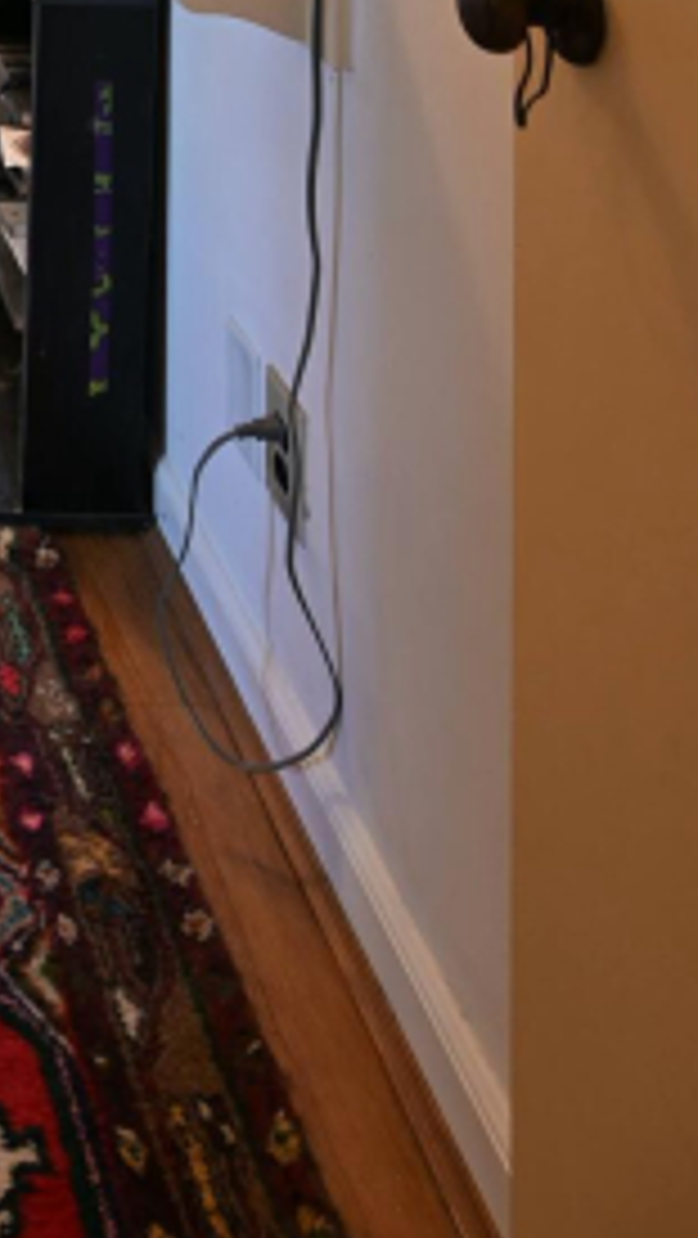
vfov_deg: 34.7
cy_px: -385
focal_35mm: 40
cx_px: -293
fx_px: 1314
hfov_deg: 24.5
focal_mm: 14
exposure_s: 1/5
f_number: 5.6
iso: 720
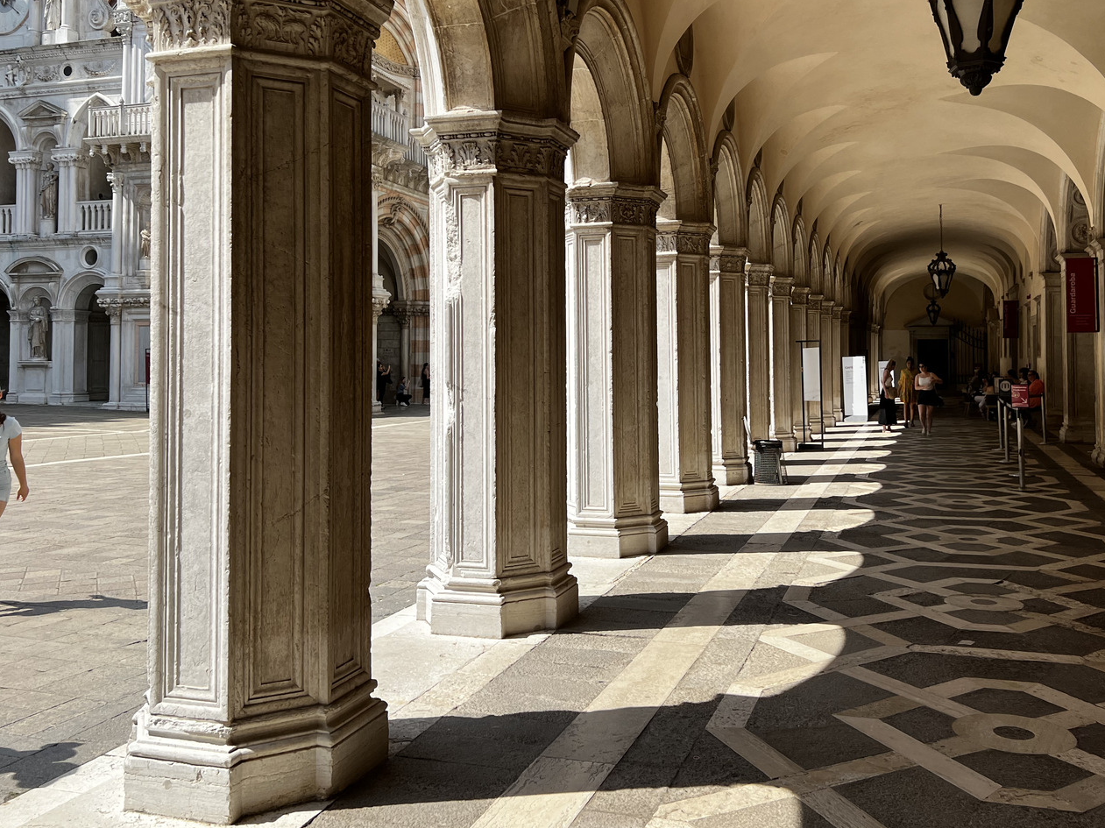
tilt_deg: +1.8
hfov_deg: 55.4
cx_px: 560
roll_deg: +0.1
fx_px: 1053
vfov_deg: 42.6
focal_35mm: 33
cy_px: 317
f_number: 1.5
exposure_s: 1/3077
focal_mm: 5.7
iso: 50
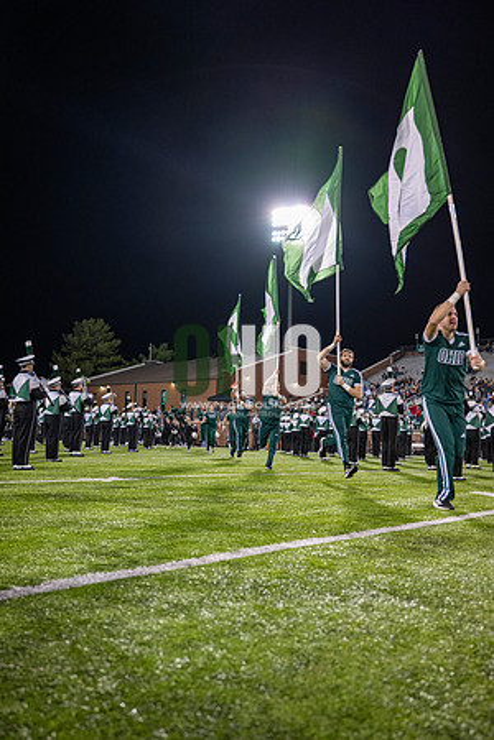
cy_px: 370
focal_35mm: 32
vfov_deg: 59.5
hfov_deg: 41.7
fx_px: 648
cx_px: 247
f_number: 3.2
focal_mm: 31.5
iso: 1250
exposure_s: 1/500
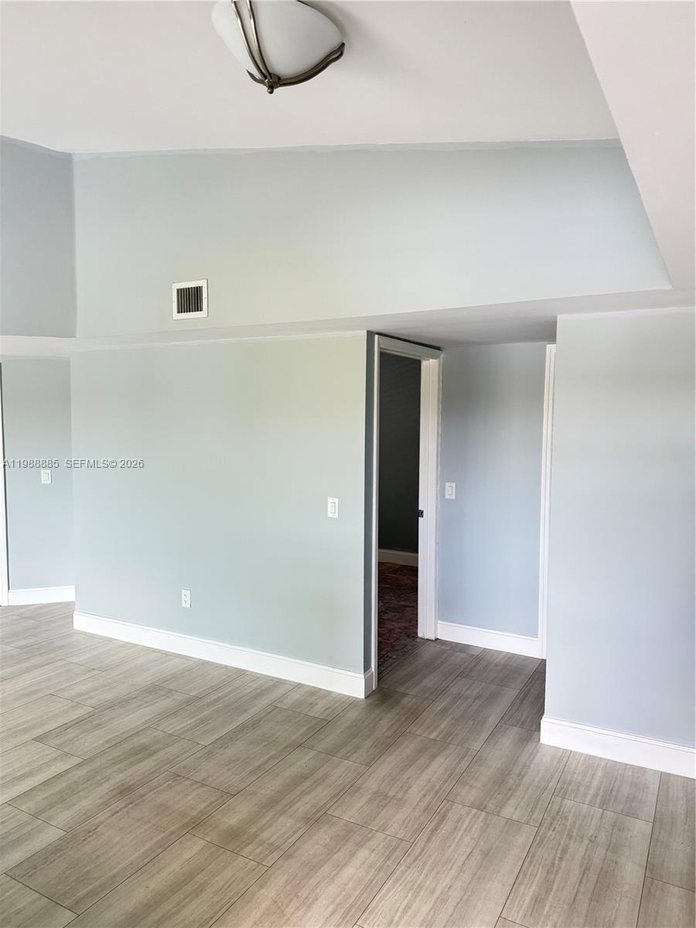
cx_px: 348
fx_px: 643
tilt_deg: -5.1
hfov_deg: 56.8
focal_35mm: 24
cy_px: 464
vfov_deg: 71.6
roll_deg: -0.6
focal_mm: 6.76
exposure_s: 1/60
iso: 250
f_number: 1.78
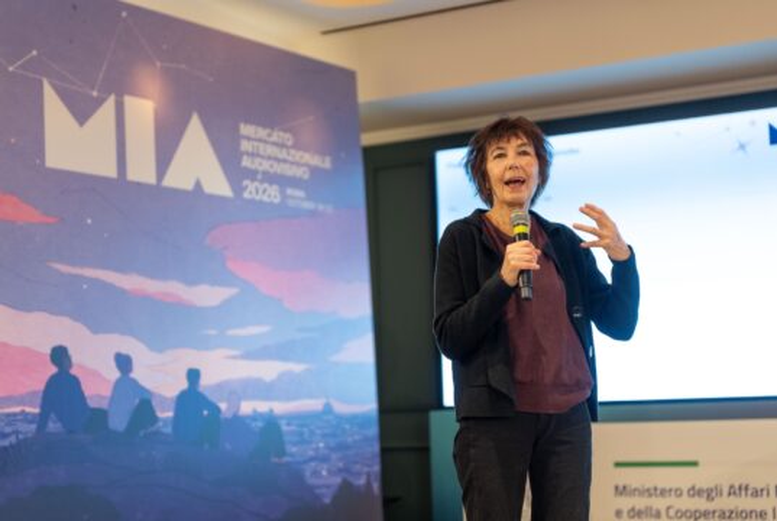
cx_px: 388
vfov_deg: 21.3
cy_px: 260
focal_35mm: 64
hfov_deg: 31.4
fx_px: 1384
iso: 1000
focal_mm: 64
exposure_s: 1/250
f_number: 2
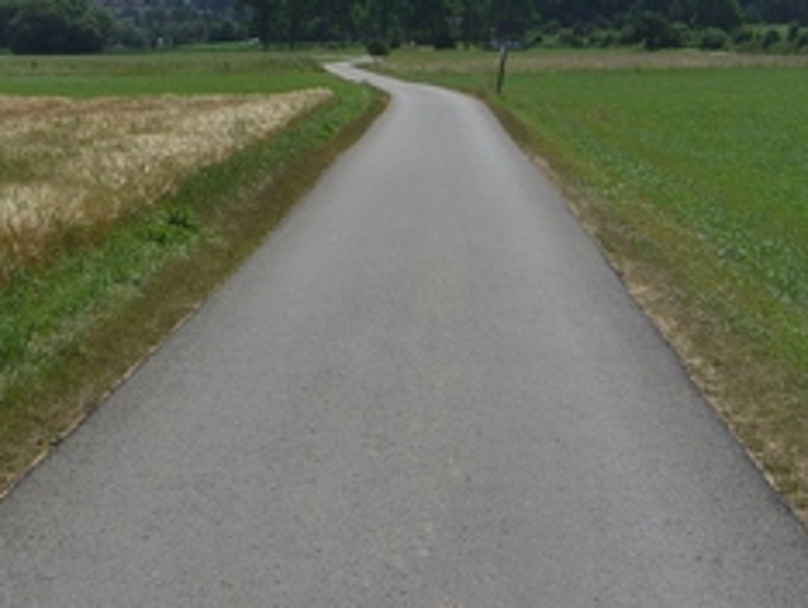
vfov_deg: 17.8
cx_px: 71
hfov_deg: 23.4
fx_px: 1893
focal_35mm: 81
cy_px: 5
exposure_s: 1/1600
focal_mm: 7.9
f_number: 4
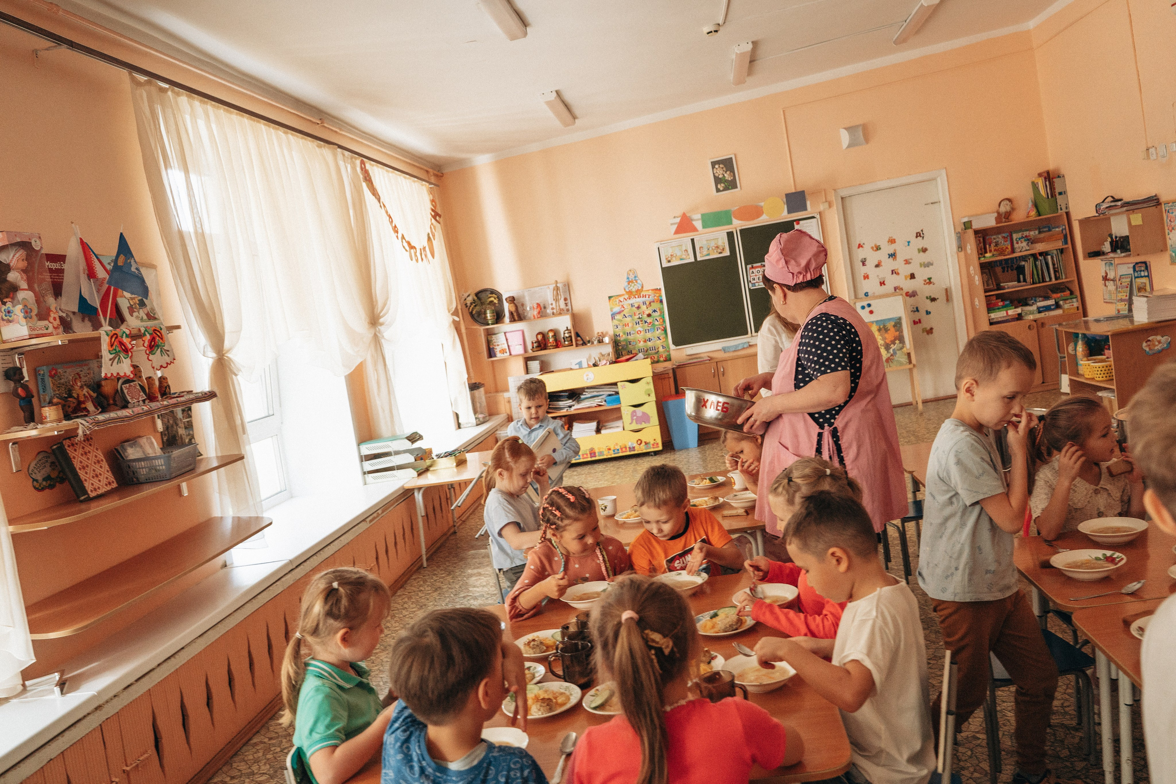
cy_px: 392
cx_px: 588
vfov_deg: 46.4
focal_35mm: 28
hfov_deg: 65.5
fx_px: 915
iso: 1250
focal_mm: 28
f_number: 4.5
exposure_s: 1/320
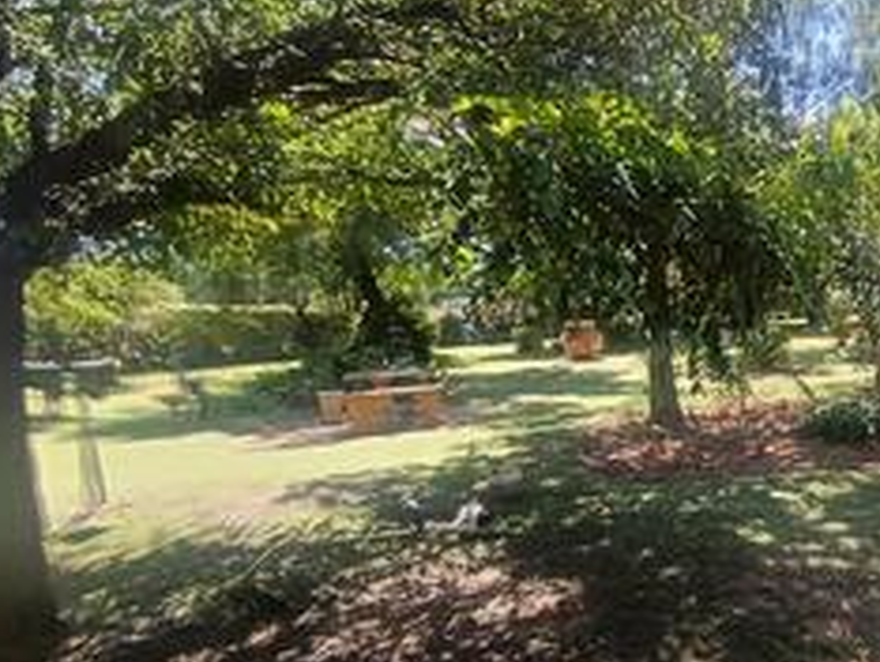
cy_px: 418
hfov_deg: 57.1
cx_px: 703
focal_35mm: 29
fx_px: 738
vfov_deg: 47.8
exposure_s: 1/193
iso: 100
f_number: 2.2
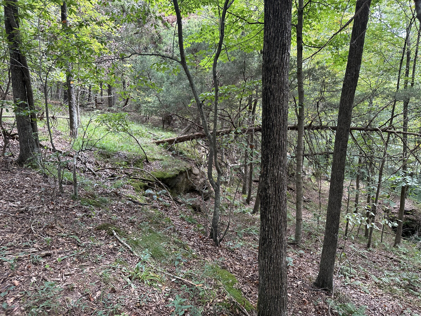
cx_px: 210
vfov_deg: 56.8
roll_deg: +2.3
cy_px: 158
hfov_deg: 71.6
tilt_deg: -11.5
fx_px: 292
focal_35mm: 24
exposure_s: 1/121
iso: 160
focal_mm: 6.86
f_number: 1.78
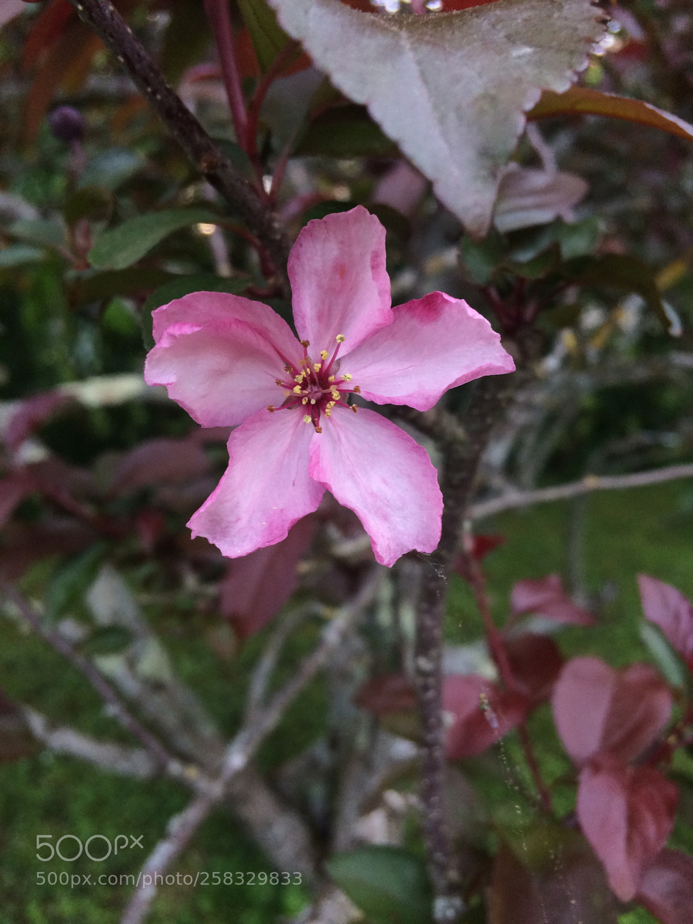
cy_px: 462
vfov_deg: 61.7
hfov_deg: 48.2
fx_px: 774
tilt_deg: -12.2
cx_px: 346
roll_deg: +3.5
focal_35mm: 29
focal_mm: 4.15
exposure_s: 1/33
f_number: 2.2
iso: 50
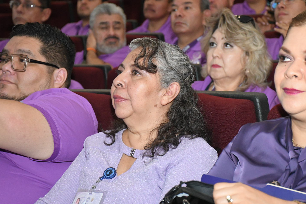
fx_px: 960
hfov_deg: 18.1
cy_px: 99
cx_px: 162
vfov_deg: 12.1
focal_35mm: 113
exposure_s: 1/125
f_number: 6.3
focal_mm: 66
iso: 6400
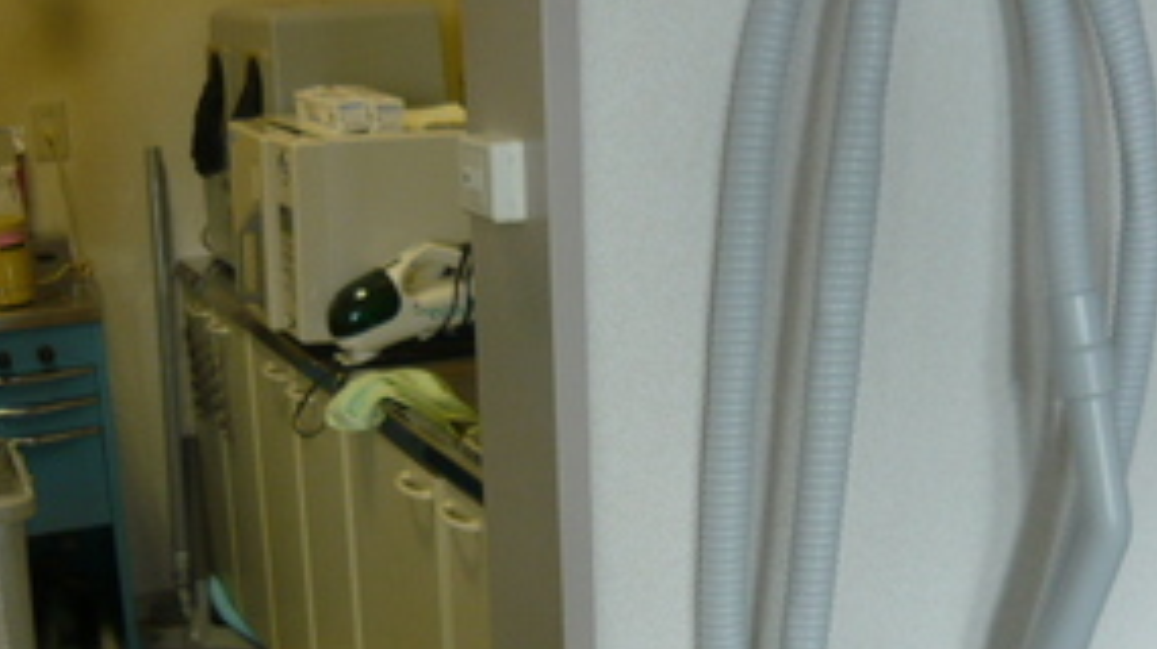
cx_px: 686
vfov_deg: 22.5
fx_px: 1625
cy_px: 460
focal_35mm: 53
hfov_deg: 39.0
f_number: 2.8
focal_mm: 5.5
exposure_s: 1/30
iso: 125
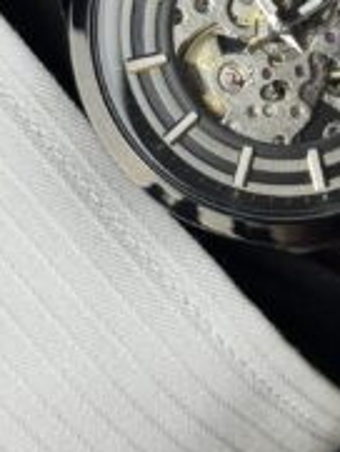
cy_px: 111
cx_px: 332
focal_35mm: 152
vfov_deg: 12.9
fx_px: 1988
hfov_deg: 9.7
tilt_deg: -79.7
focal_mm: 6.76
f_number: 1.78
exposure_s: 1/100
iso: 50
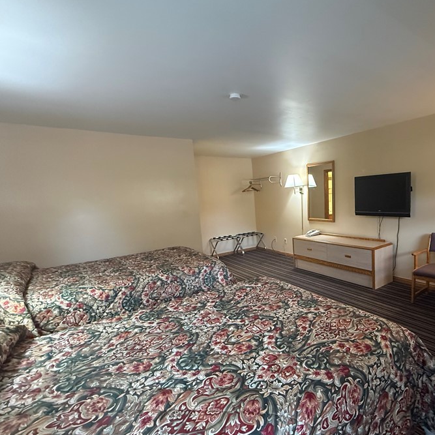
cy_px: 233
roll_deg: +2.8
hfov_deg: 75.1
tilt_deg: -8.0
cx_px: 292
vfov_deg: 77.6
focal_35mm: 19
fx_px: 270
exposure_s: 1/60
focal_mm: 2.22
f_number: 2.2
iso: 800
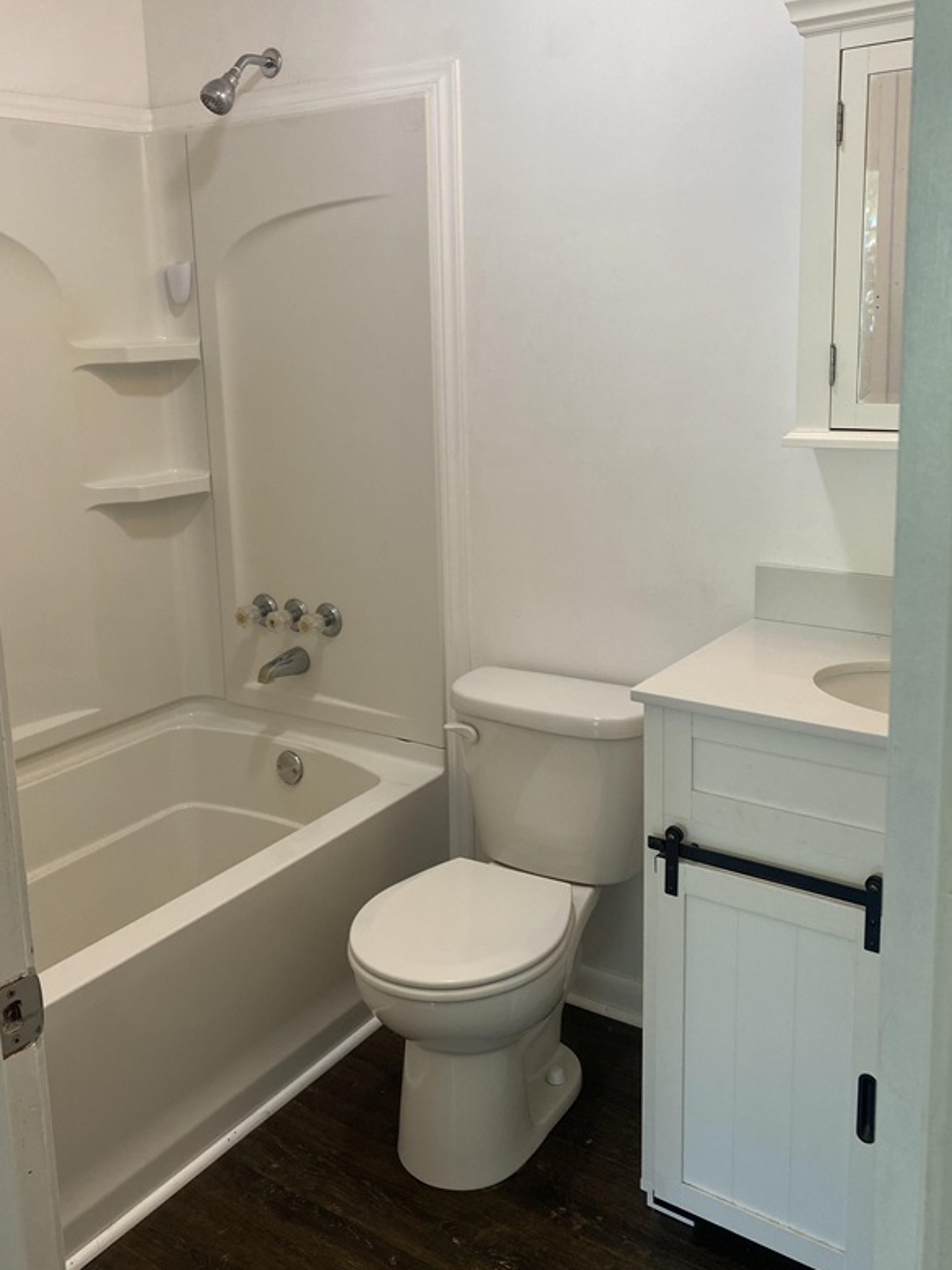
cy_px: 542
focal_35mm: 32
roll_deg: +1.5
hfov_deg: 44.0
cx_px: 402
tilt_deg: -10.6
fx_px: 1173
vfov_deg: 56.6
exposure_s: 1/60
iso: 80
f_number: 1.8
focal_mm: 4.25
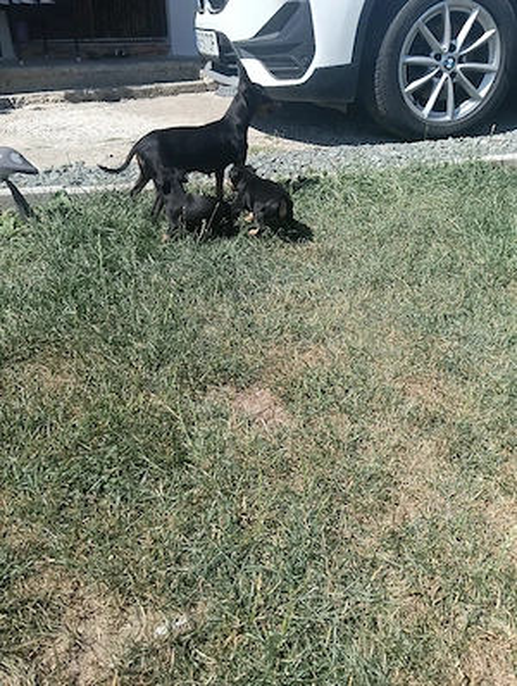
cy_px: 343
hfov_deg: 51.5
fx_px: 536
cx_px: 258
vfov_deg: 65.2
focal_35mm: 27
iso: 64
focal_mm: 3.98
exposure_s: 1/500
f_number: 1.8
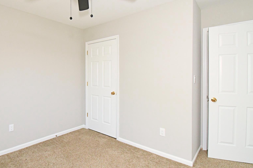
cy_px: 77
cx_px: 91
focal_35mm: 20
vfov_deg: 61.8
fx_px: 141
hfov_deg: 82.0
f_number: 11
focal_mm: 10
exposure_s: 1/250
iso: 3200
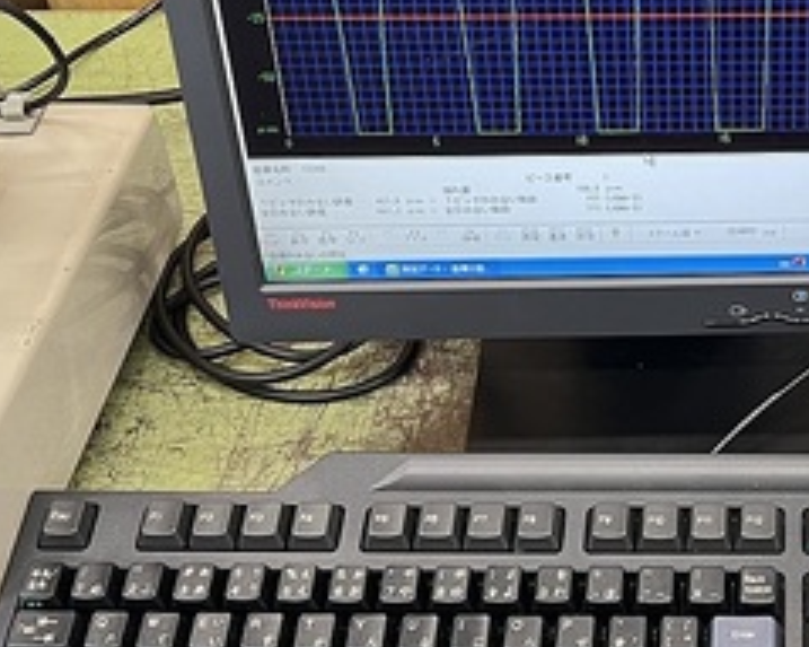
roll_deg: +0.2
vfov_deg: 22.4
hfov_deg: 26.9
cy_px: 244
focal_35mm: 68
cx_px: 738
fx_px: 1627
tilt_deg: -40.6
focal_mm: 5.7
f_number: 1.5
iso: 250
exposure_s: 1/47
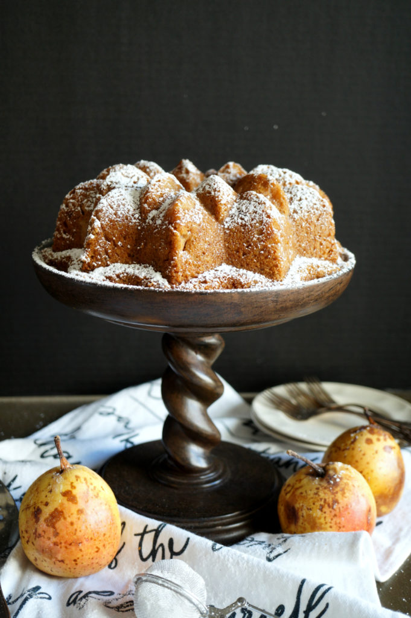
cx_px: 206
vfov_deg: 43.6
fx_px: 772
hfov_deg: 29.8
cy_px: 309
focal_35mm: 45
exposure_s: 1/20
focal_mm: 30
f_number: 3.5
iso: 200
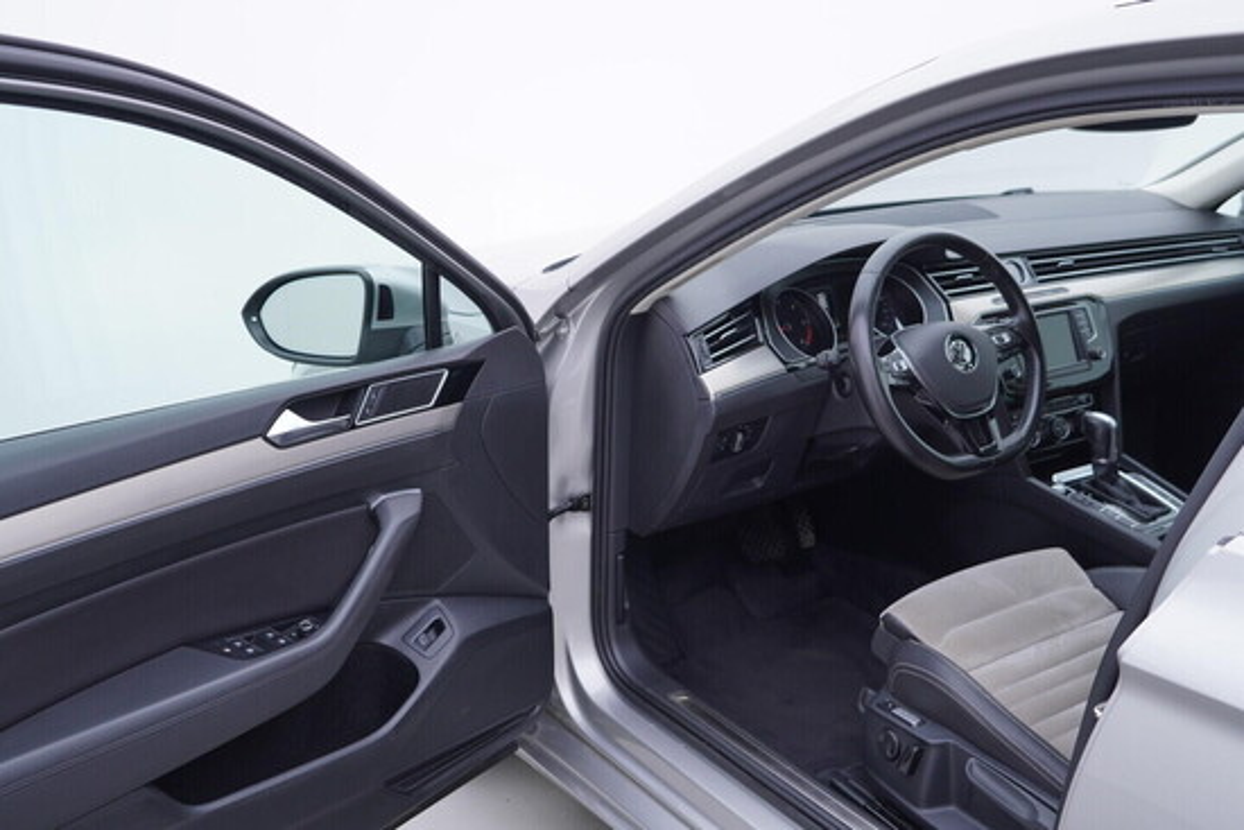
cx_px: 622
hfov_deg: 53.1
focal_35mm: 36
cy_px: 415
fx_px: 1244
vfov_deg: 36.9
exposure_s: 1/50
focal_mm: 24
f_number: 3.2
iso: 125
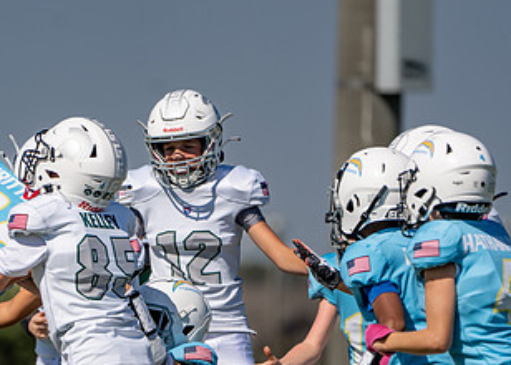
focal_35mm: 932
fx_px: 13526
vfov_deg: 1.5
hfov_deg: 2.2
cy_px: 359
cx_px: 140
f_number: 5.6
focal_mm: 400
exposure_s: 1/1600
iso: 100
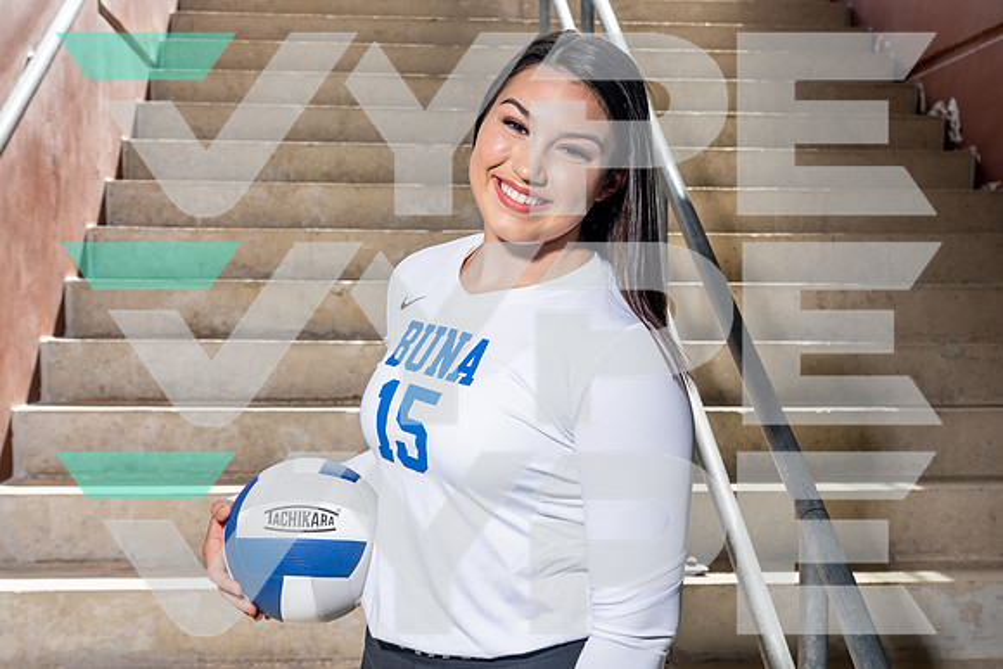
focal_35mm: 49
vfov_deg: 27.5
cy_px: 334
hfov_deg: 40.3
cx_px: 502
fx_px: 1365
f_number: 8
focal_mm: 49
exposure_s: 1/125
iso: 100
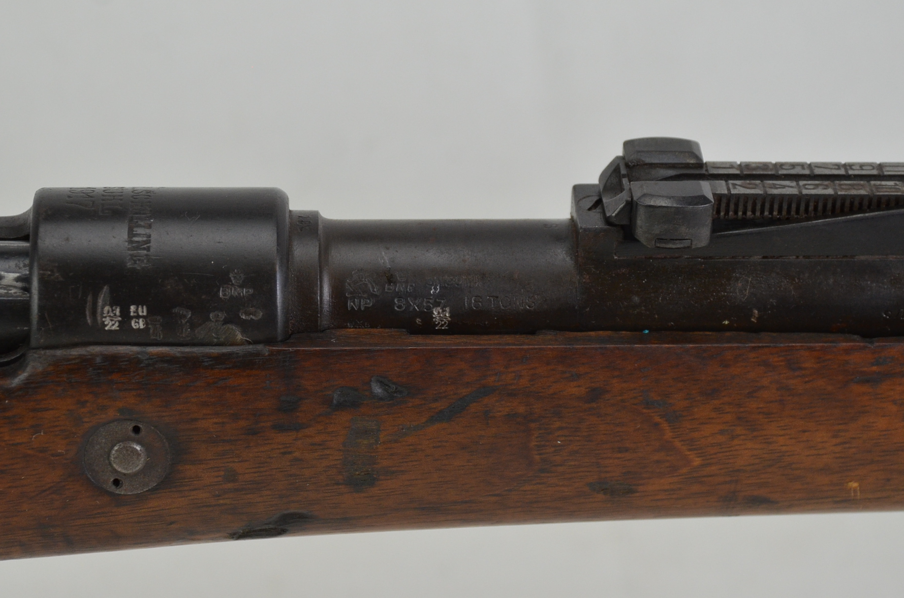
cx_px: 373
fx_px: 4034
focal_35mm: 161
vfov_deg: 8.5
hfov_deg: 12.8
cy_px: 298
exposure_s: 1/200
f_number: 5.6
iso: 800
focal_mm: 80
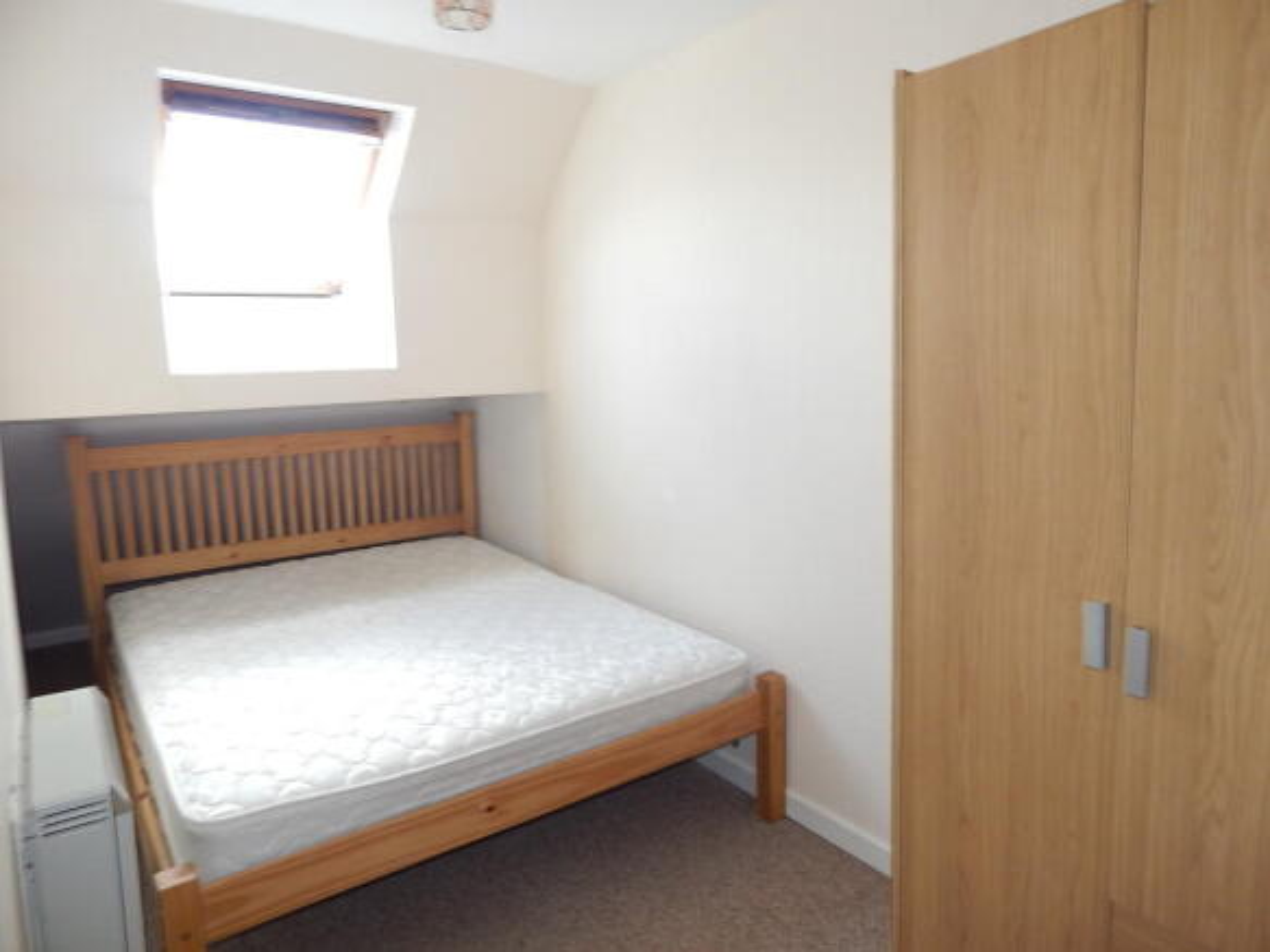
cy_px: 476
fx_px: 844
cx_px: 635
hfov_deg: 73.9
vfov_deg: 58.9
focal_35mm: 23
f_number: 3
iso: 125
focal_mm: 4
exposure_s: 1/30
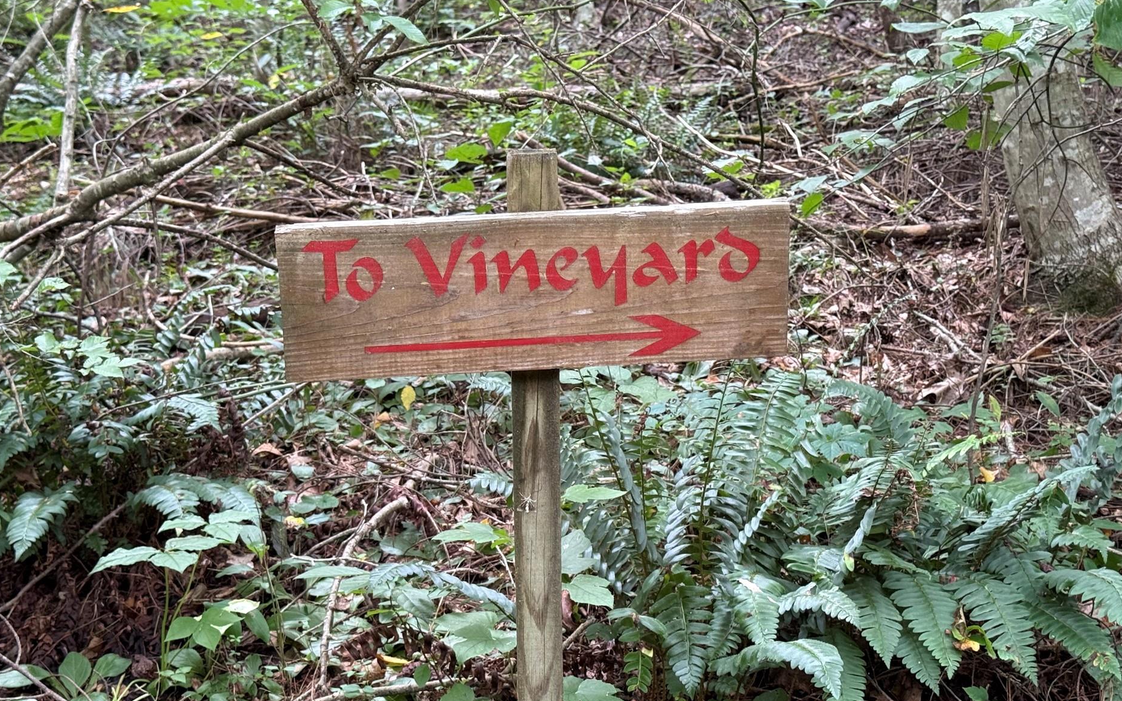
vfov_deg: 23.1
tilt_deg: +0.1
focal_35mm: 56
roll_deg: +0.9
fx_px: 1712
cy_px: 400
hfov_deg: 36.3
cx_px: 508
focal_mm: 6.76
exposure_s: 1/60
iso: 160
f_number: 1.78
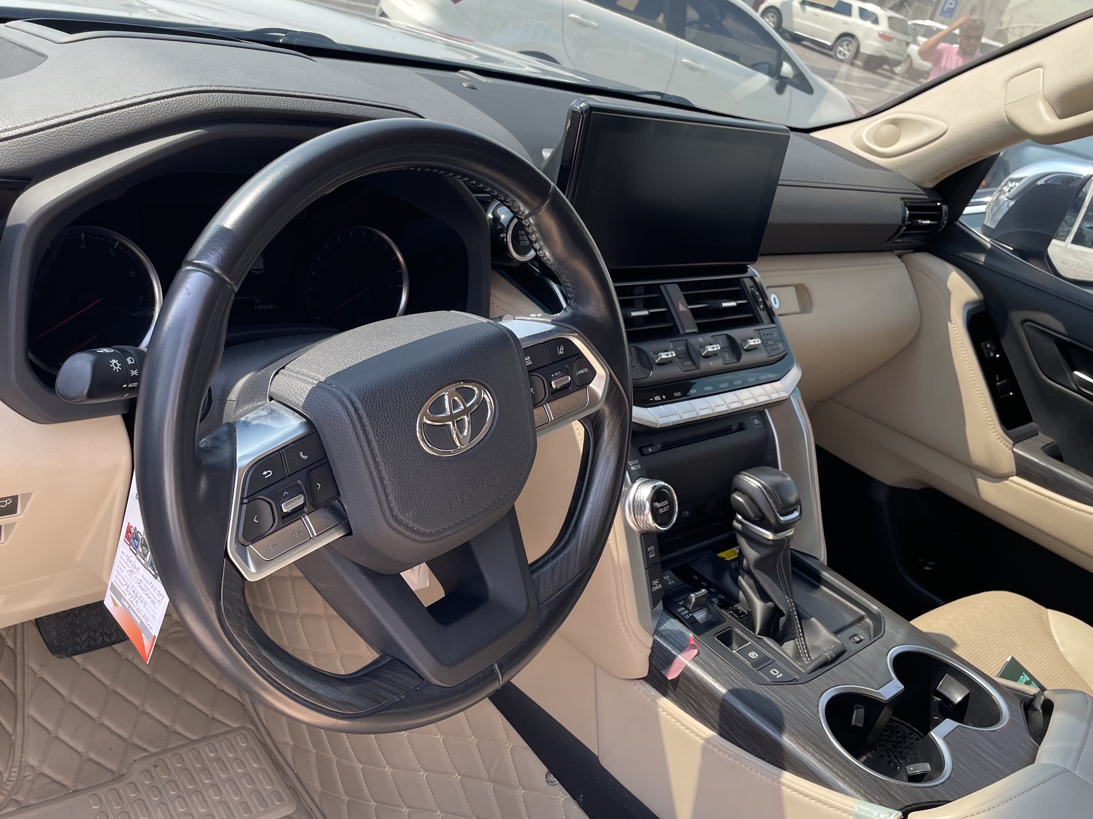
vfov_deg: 45.4
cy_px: 384
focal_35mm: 31
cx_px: 502
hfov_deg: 58.3
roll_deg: -15.4
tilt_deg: -26.3
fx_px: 979
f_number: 1.6
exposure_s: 1/309
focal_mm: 4.2
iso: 32
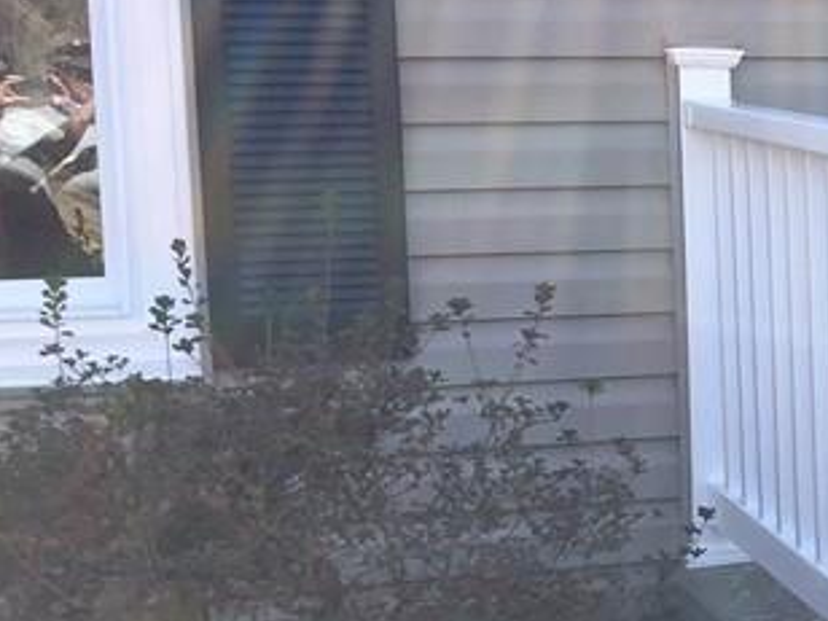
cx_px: 1159
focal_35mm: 93
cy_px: 409
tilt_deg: -5.2
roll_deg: +0.2
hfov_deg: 19.1
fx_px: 2225
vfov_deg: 15.9
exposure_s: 1/510
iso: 20
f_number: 1.8
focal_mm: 3.99
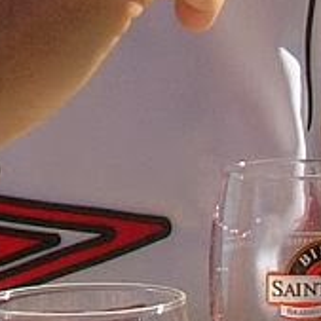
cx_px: -61
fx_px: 5046
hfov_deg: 3.6
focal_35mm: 481
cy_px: -317
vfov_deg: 3.6
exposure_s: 1/148
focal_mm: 15
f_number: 7.6
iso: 50
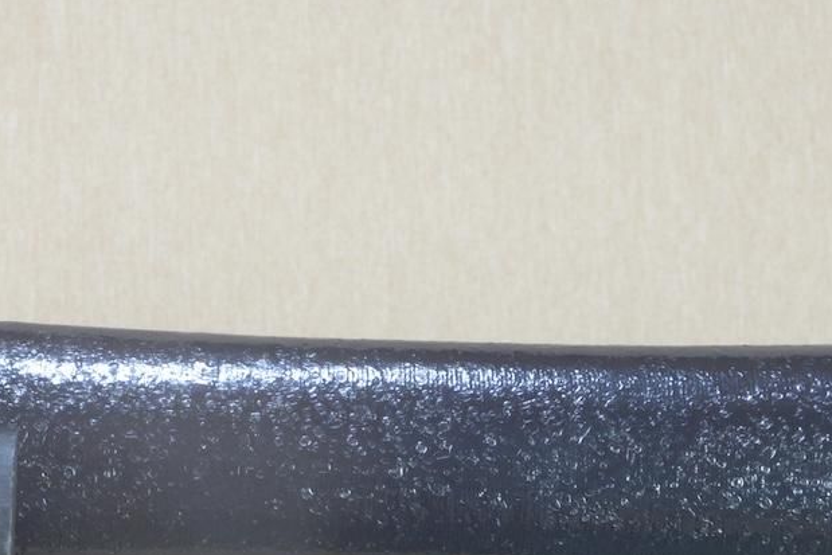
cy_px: 425
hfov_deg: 19.2
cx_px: 163
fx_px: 2430
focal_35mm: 105
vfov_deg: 13.0
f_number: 11
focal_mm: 31
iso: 400
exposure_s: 1/1.6
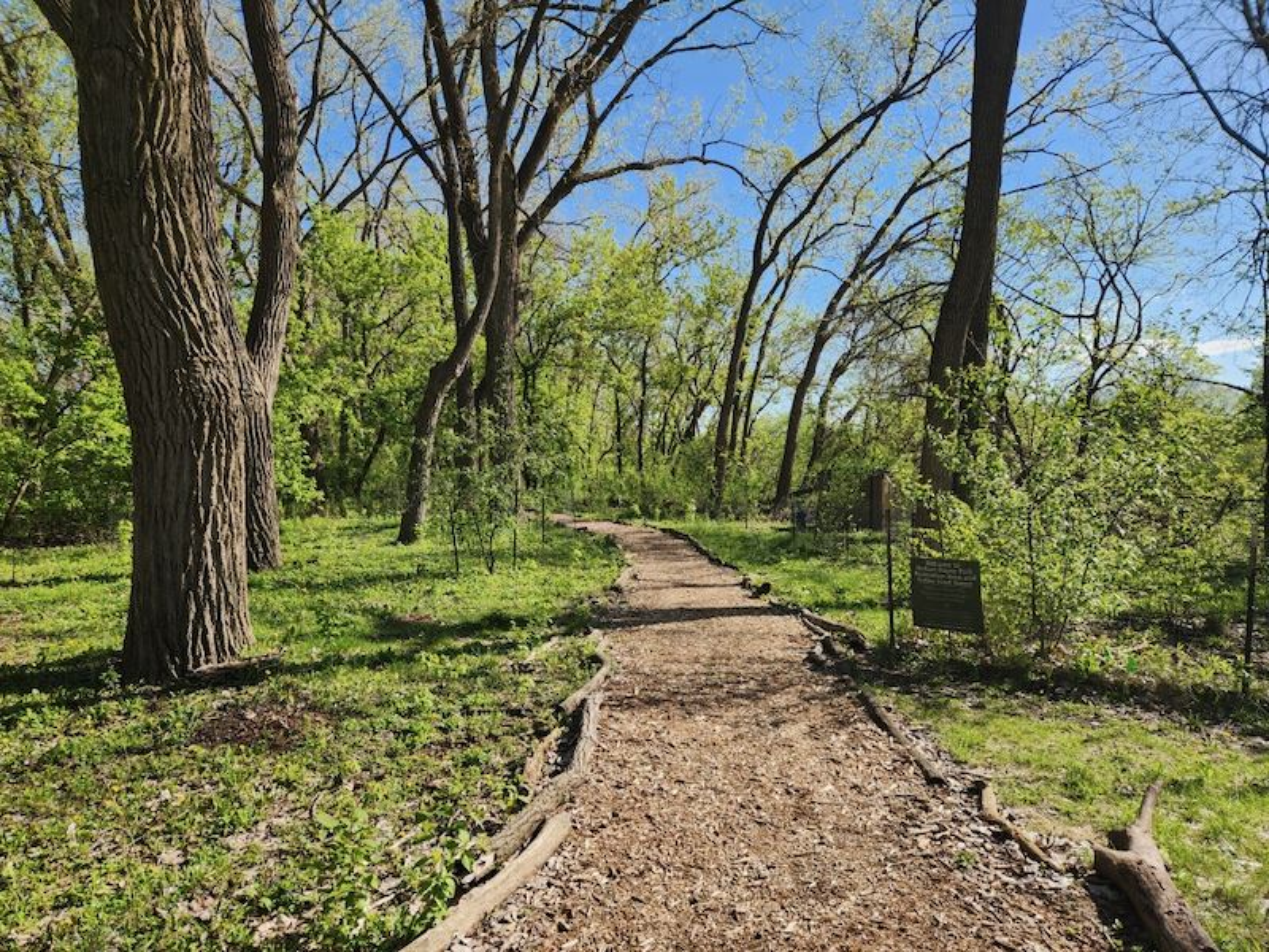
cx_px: 634
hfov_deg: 73.9
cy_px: 476
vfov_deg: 58.9
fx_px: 843
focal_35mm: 23
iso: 20
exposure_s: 1/1064
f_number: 1.8
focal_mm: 5.4
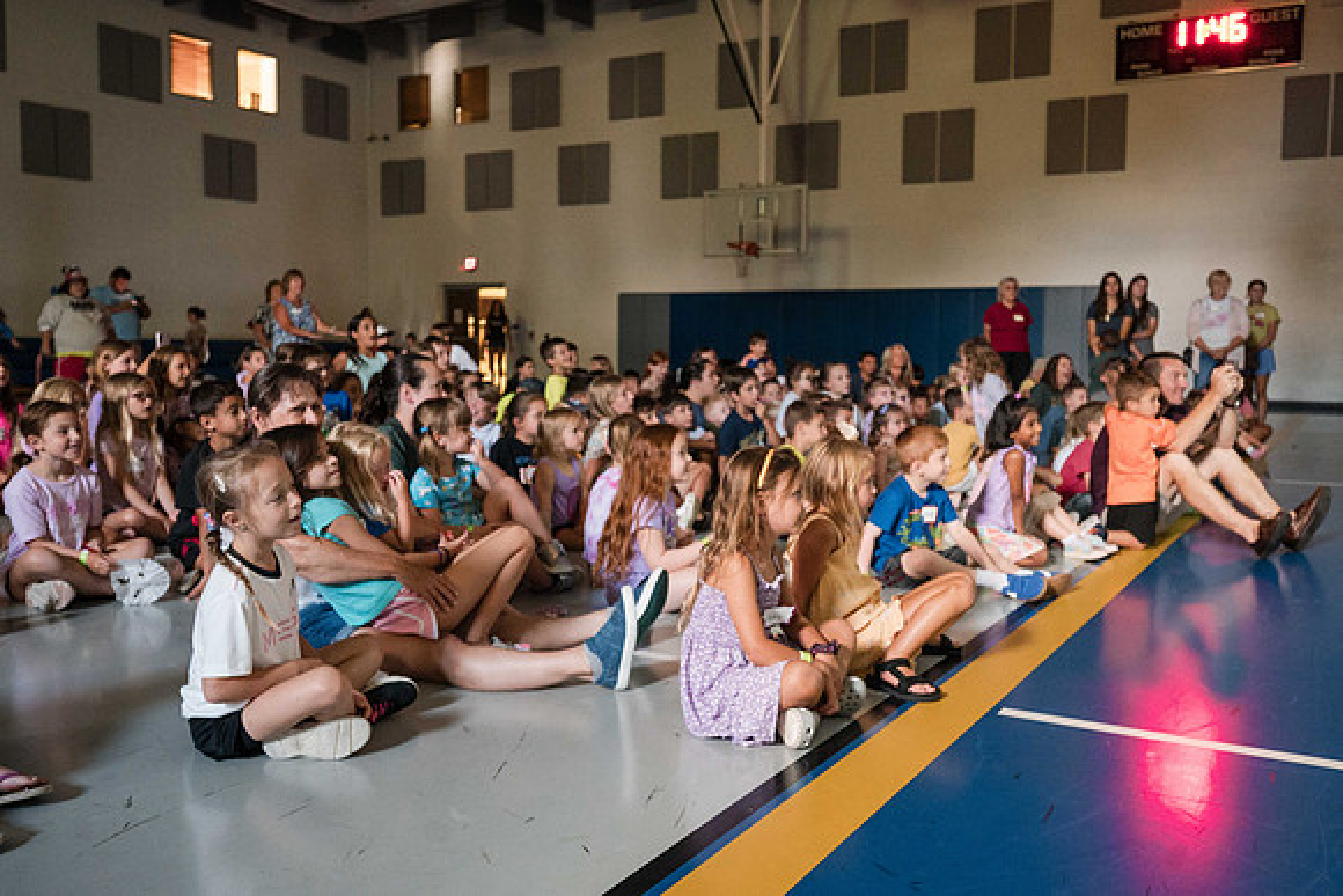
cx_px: 662
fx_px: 1169
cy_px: 436
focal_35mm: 31
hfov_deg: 59.8
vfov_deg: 42.0
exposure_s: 1/60
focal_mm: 30
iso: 6400
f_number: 4
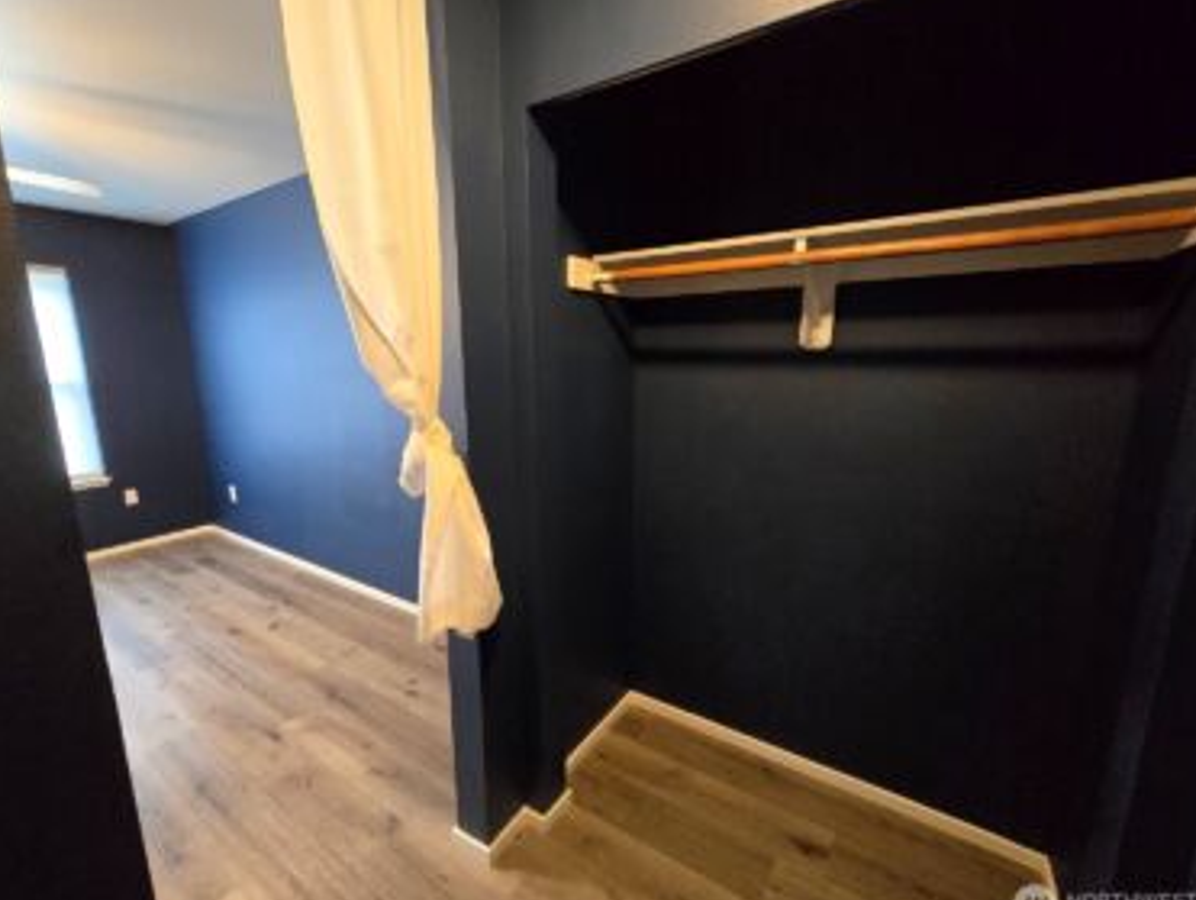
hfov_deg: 102.0
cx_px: 577
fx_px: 484
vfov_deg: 85.8
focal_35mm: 14
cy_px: 455
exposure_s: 1/60
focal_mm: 2.2
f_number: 2.2
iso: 1250
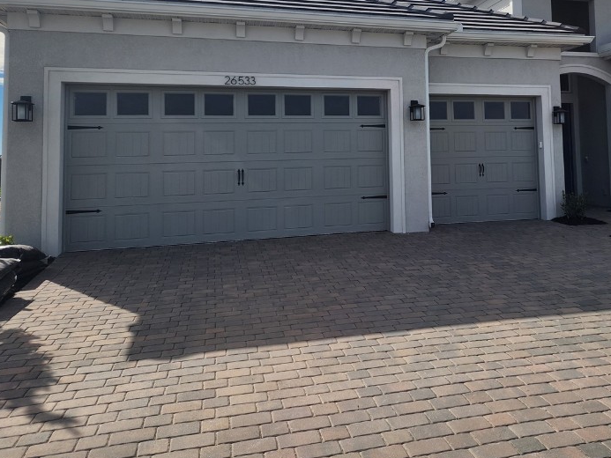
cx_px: 404
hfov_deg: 53.0
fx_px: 600
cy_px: 132
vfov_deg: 40.9
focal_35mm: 34
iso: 12
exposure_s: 1/2664
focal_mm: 6.4
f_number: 1.8
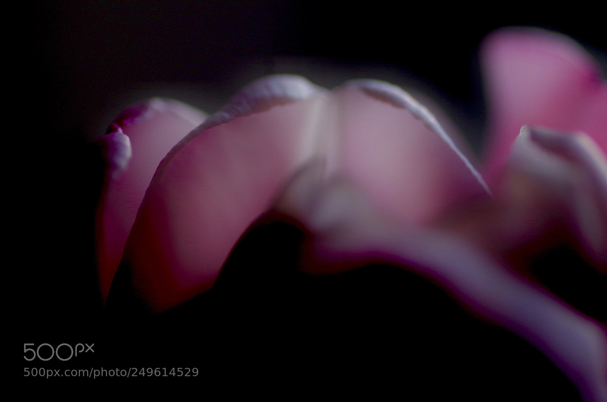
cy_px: 201
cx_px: 304
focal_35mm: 150
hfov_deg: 13.7
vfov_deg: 9.1
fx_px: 2523
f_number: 2.8
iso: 400
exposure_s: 1/30
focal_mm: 100
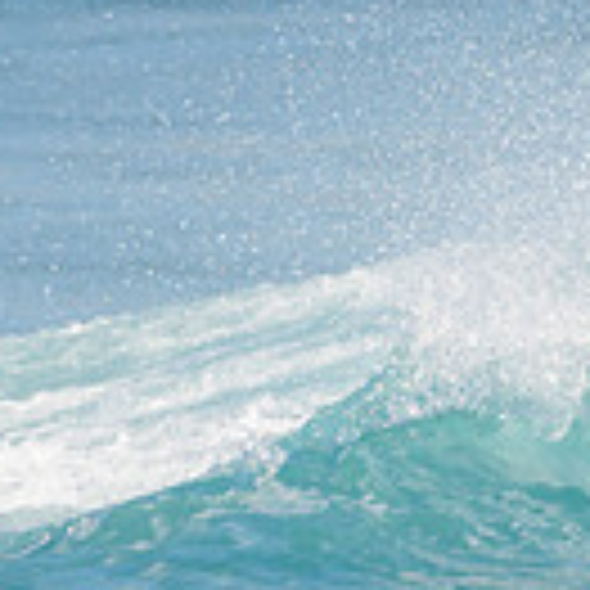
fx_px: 44525
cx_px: 874
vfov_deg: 0.8
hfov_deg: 0.8
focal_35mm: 2309
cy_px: 466
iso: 360
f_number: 5.6
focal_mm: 500
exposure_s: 1/2000
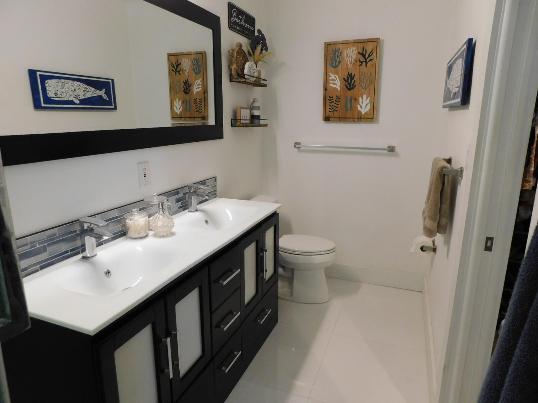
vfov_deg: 58.9
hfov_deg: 73.9
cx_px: 269
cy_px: 202
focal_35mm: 23
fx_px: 357
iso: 280
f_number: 3
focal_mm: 4
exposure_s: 1/30
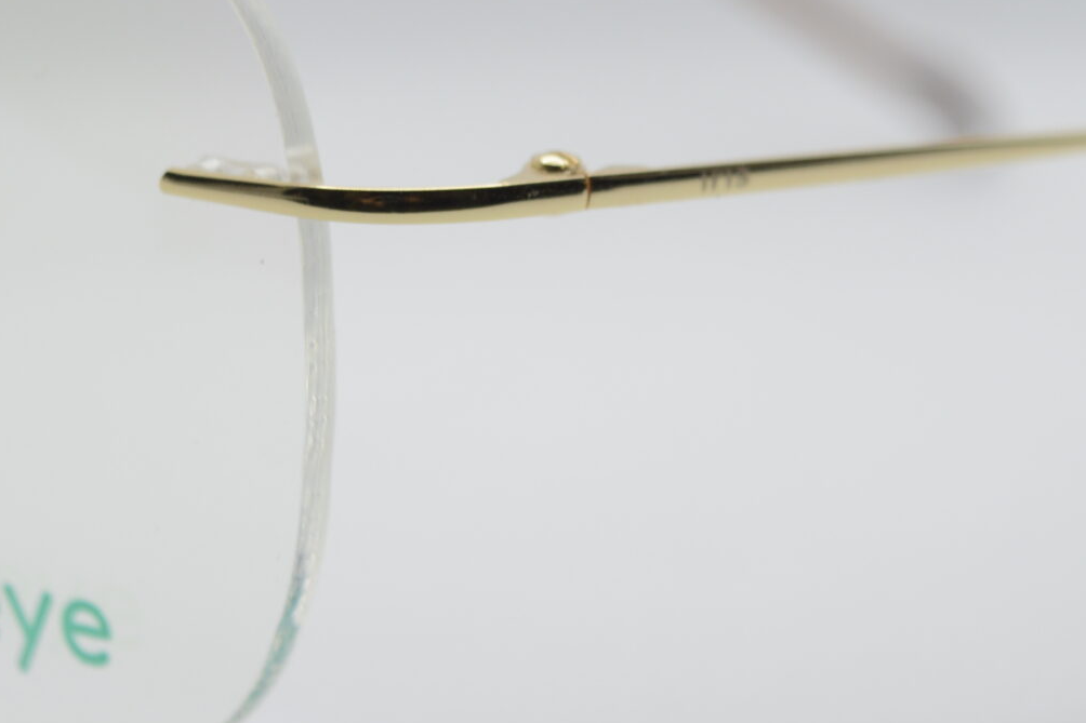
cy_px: 156
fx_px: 5308
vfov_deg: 7.8
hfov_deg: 11.7
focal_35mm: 176
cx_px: 474
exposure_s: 1/125
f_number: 5.6
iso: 280
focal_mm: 46
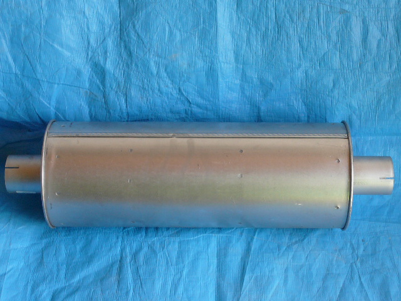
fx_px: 799
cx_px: 200
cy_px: 150
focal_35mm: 69
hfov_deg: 28.2
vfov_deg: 21.3
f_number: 3.5
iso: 100
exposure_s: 1/60
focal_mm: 8.2
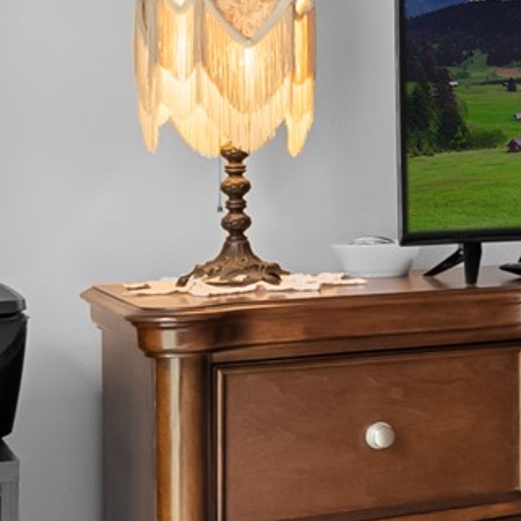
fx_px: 1567
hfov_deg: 15.1
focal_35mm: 92
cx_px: 1061
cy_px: 226
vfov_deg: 18.9
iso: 1600
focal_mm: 16
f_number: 5.6
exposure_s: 1/20
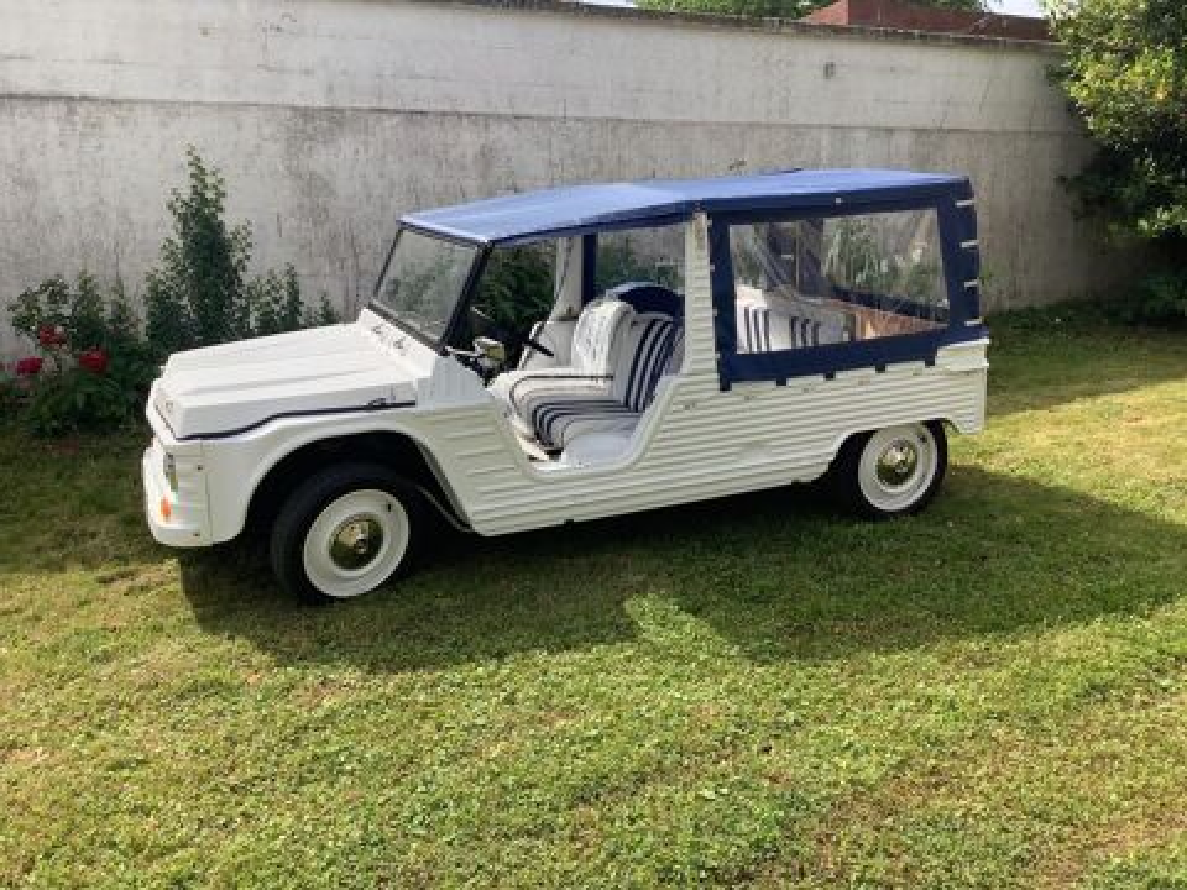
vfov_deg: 45.4
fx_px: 1063
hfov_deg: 58.4
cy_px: 445
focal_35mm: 31
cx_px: 594
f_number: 2.4
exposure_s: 1/858
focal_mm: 3.3
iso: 25
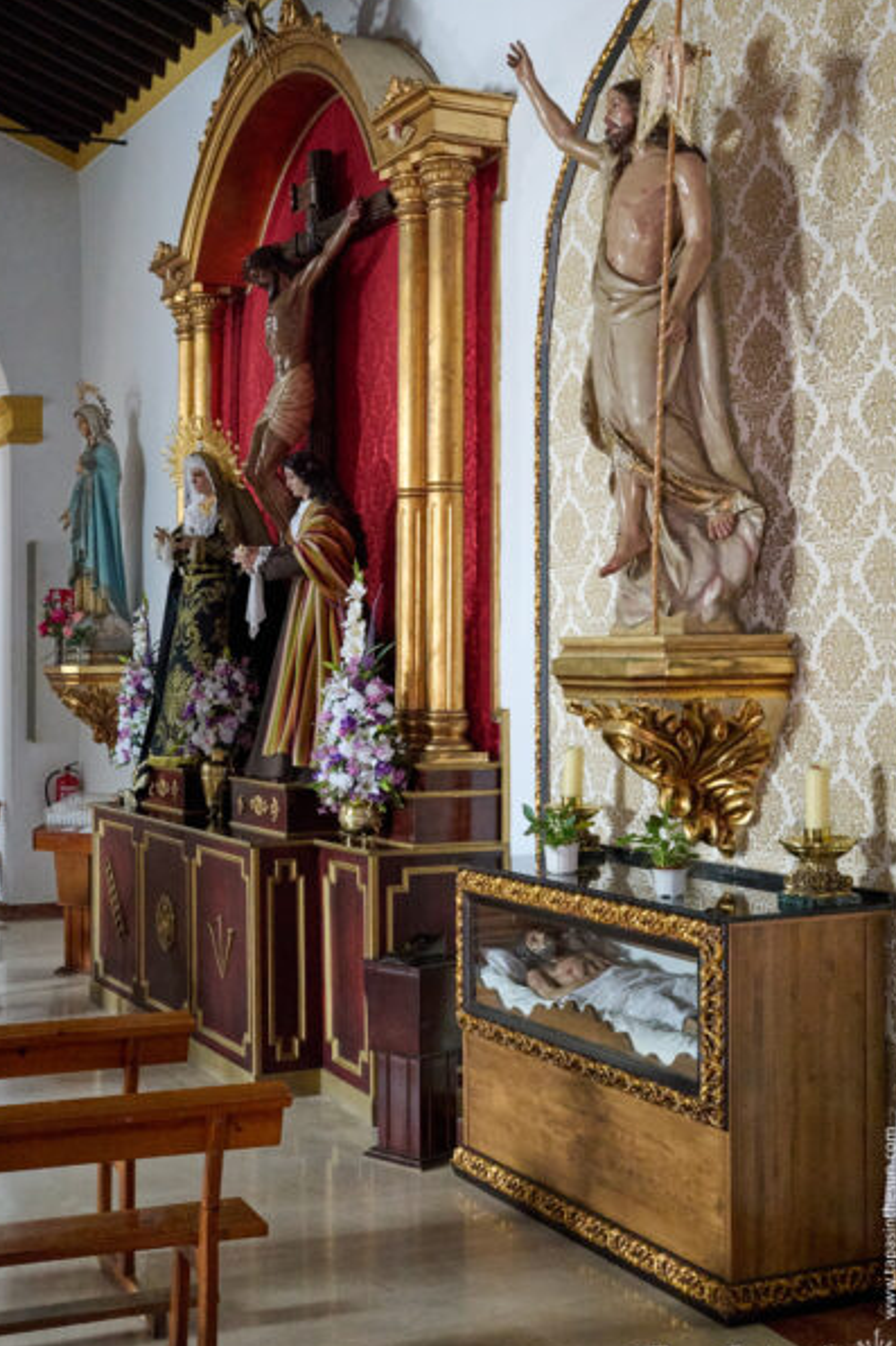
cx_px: 389
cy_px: 612
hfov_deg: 28.6
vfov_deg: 41.9
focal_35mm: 47
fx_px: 1756
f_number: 11
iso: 3200
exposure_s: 1/30
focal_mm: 40
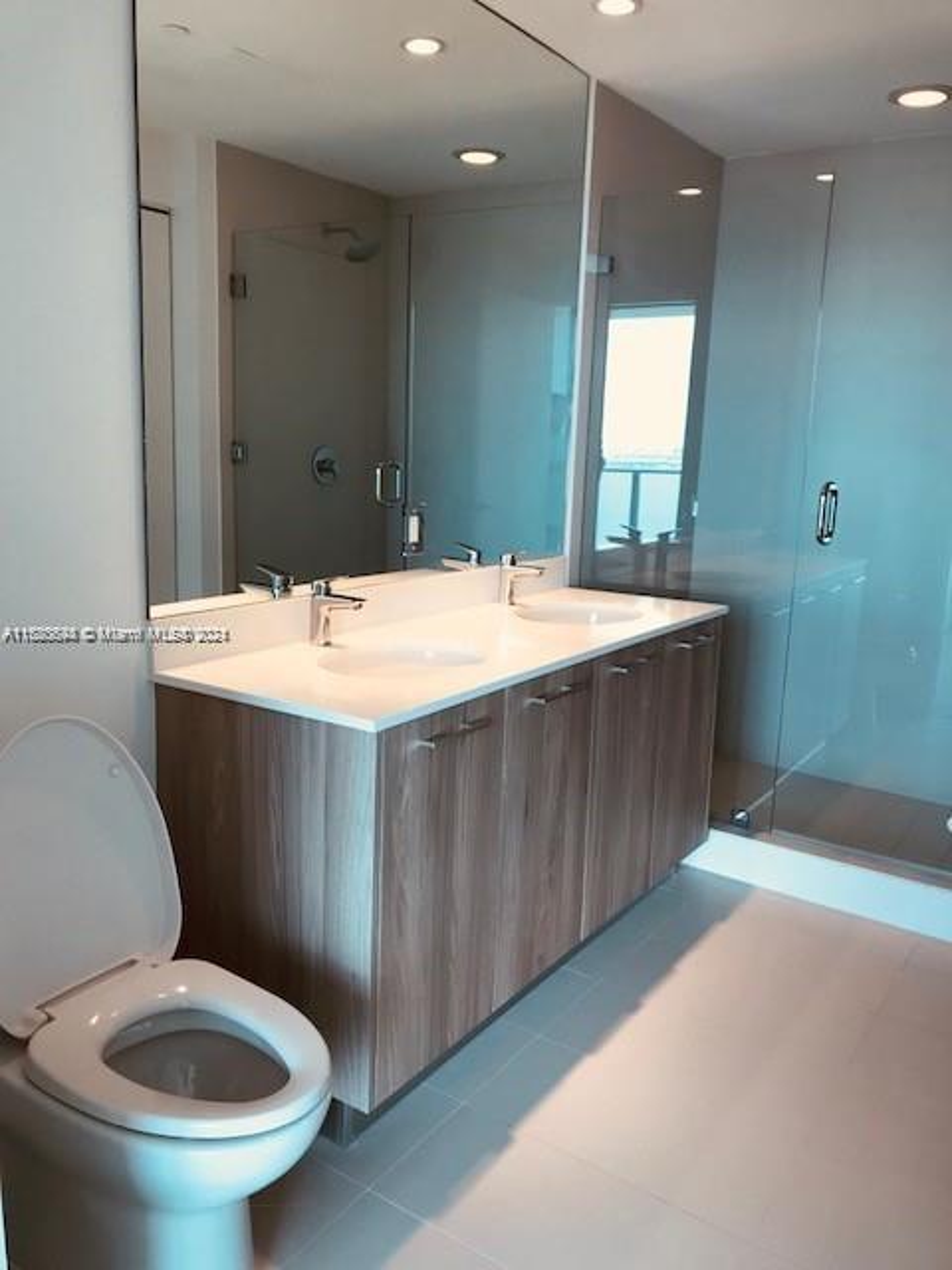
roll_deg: -2.5
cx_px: 476
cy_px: 635
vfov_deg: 63.4
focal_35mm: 28
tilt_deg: -10.5
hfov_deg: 49.7
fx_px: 1027
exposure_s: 1/60
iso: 32
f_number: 1.8
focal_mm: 3.99
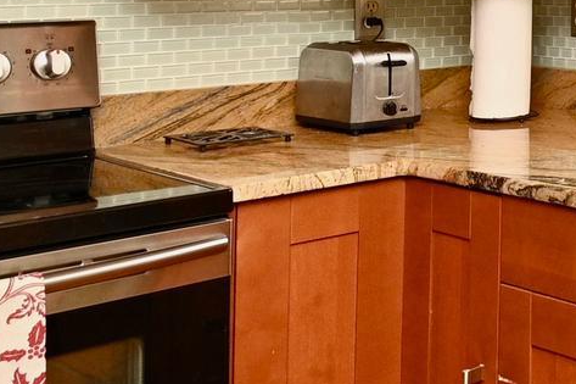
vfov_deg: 19.4
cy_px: -103
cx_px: 923
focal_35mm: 65
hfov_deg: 23.1
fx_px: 1040
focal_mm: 10
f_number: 7.1
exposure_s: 1/30
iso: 320
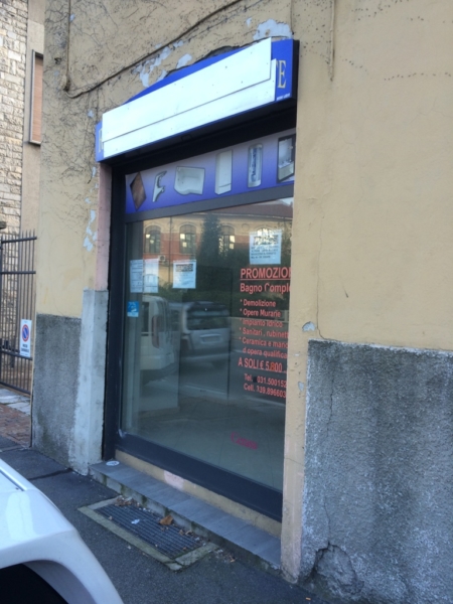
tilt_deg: +0.8
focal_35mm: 29
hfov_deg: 48.2
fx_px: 506
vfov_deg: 61.7
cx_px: 226
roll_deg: -1.7
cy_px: 302
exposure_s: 1/100
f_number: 2.2
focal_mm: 4.15
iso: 32
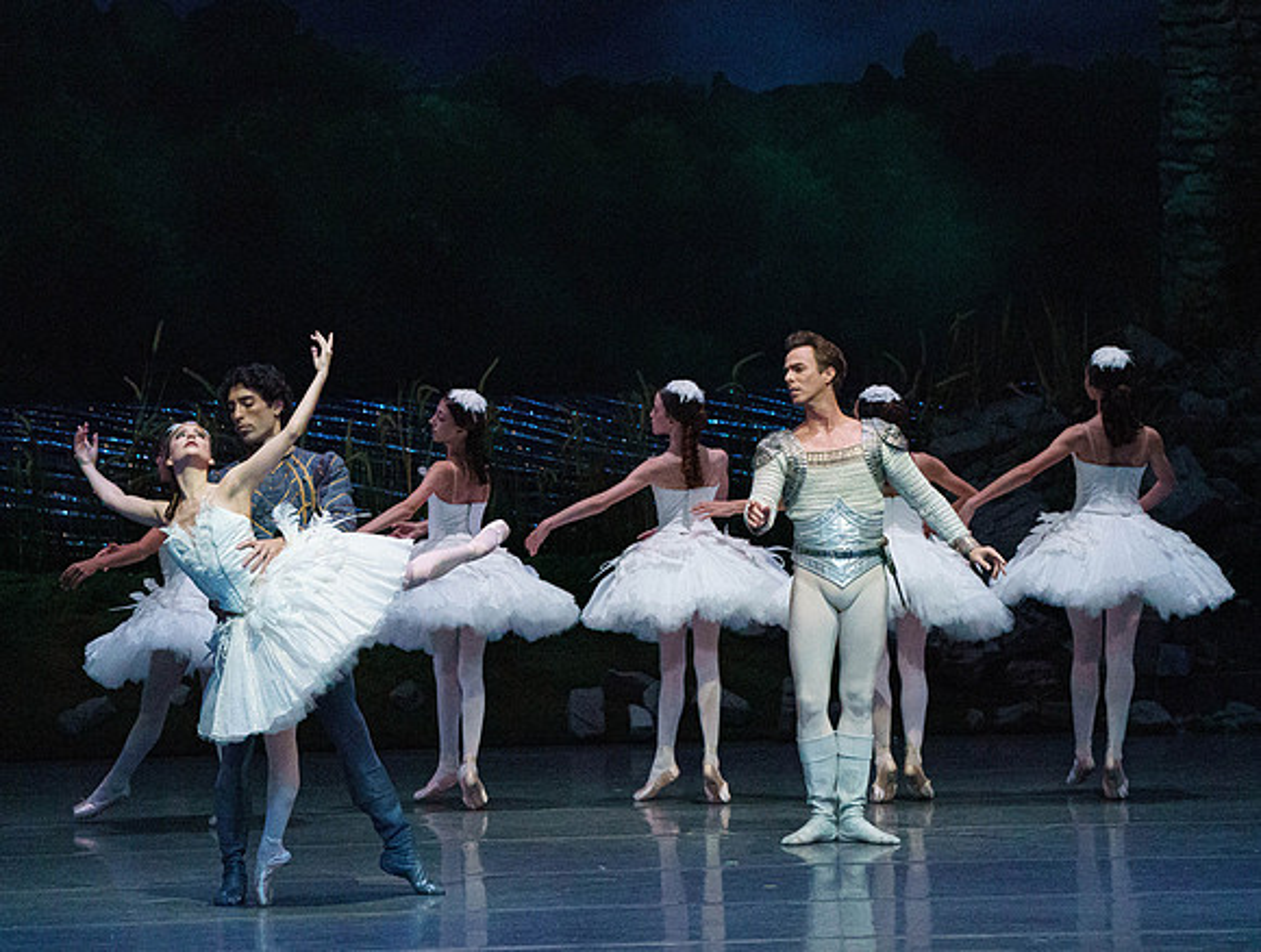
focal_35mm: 318
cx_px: 653
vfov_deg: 4.7
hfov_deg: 6.2
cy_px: 461
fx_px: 11613
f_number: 5.6
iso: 8000
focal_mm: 268
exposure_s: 1/320
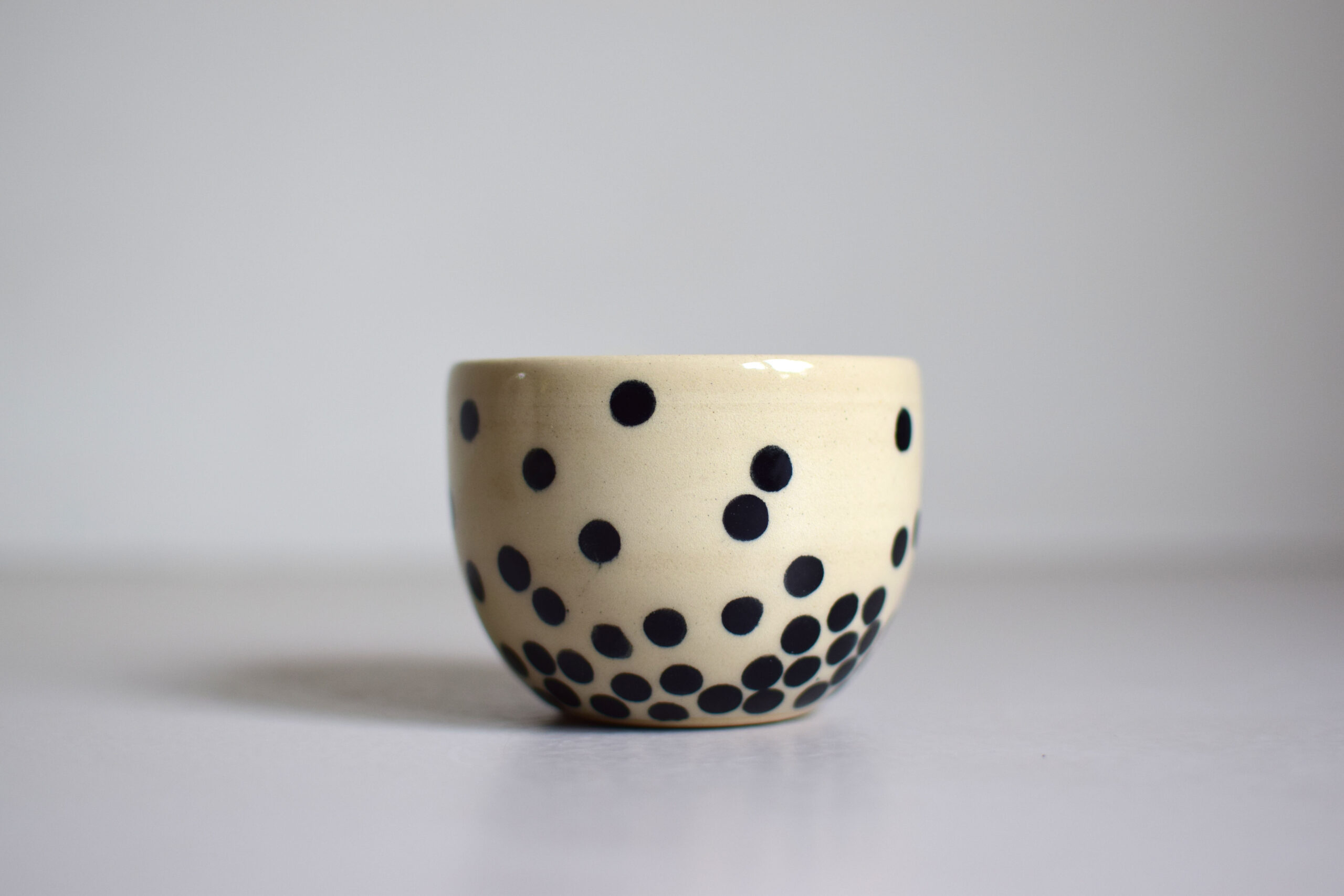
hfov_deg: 37.8
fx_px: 1960
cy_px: 448
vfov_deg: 25.8
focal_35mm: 52
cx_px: 672
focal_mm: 35
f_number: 2.5
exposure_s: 1/320
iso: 250
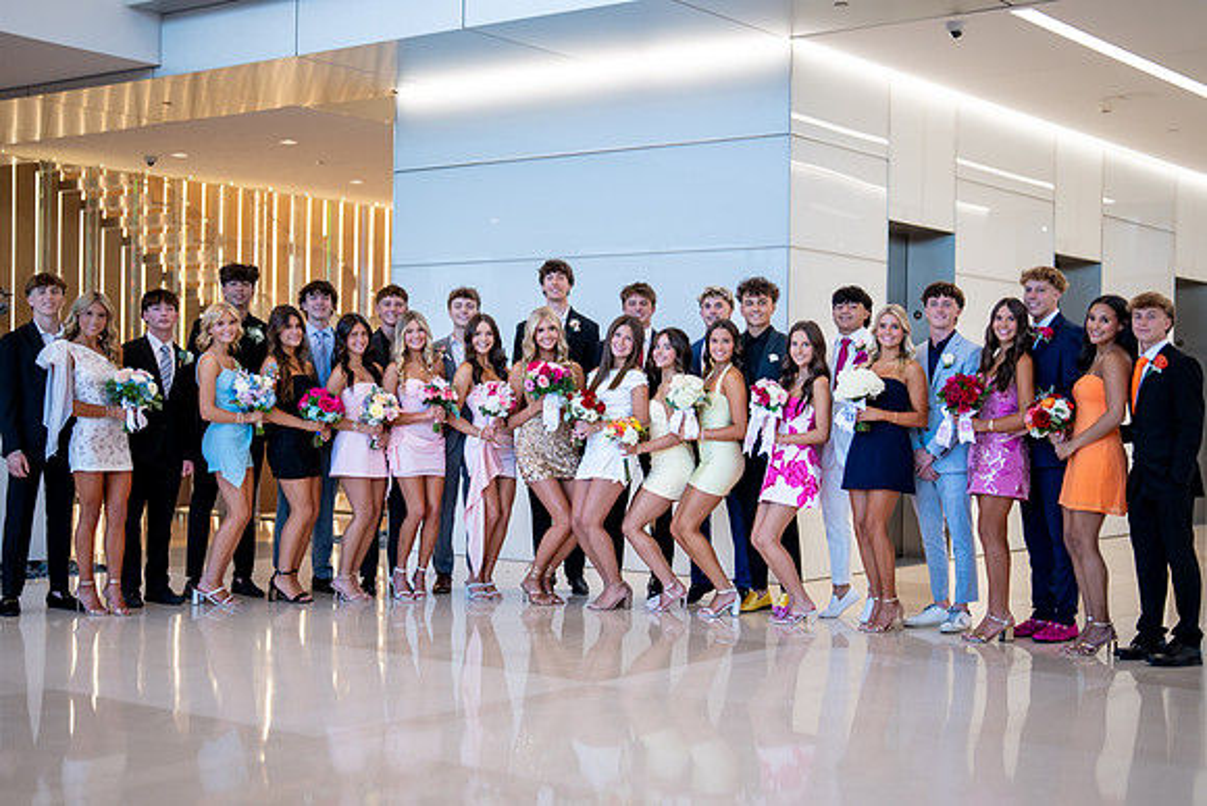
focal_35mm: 52
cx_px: 594
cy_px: 403
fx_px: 1758
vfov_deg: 25.8
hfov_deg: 37.9
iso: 500
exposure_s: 1/500
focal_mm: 50
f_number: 1.2
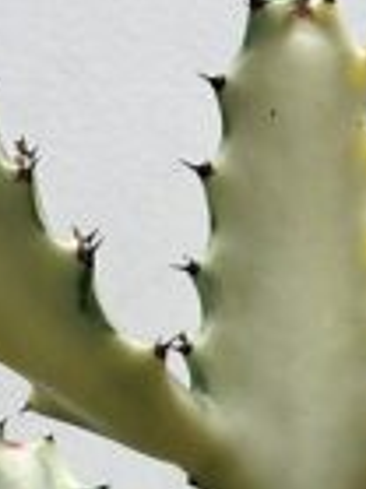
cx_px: 690
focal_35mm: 276
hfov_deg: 5.3
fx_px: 3897
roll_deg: -0.2
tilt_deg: -1.5
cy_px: 890
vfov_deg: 7.0
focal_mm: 6.86
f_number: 1.78
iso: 100
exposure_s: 1/50
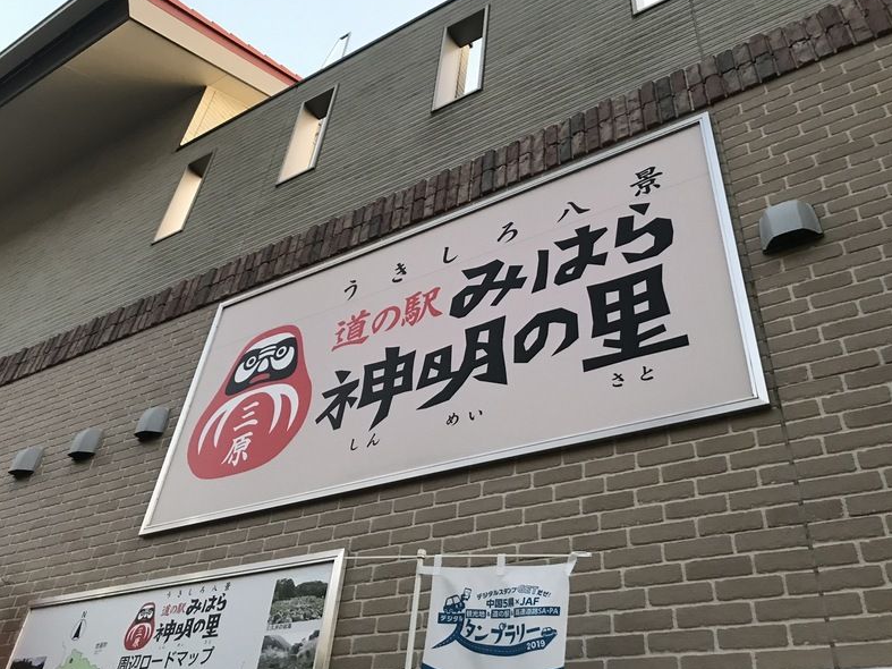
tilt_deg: +38.1
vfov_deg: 48.2
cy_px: 329
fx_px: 747
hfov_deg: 61.7
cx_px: 443
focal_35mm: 29
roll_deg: -5.6
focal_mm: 3.99
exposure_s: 1/15
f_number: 1.8
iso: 64
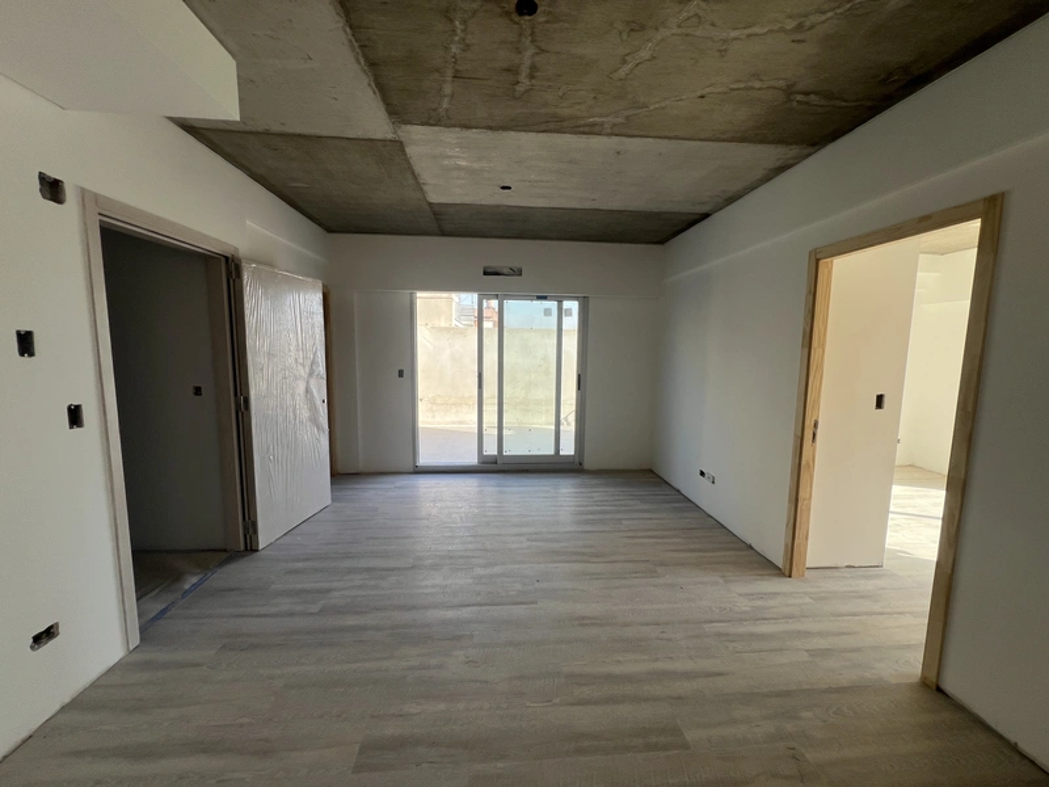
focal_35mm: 13
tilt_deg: -5.9
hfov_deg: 106.2
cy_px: 394
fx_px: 394
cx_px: 524
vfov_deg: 89.9
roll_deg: -0.4
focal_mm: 1.57
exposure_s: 1/291
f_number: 1.8
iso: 32
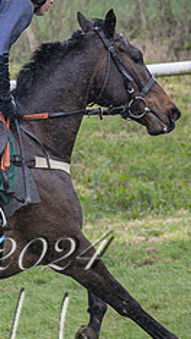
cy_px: 189
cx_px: 22
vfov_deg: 4.5
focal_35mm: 482
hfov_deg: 2.5
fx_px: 4344
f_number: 4
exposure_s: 1/1000
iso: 1600
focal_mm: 98
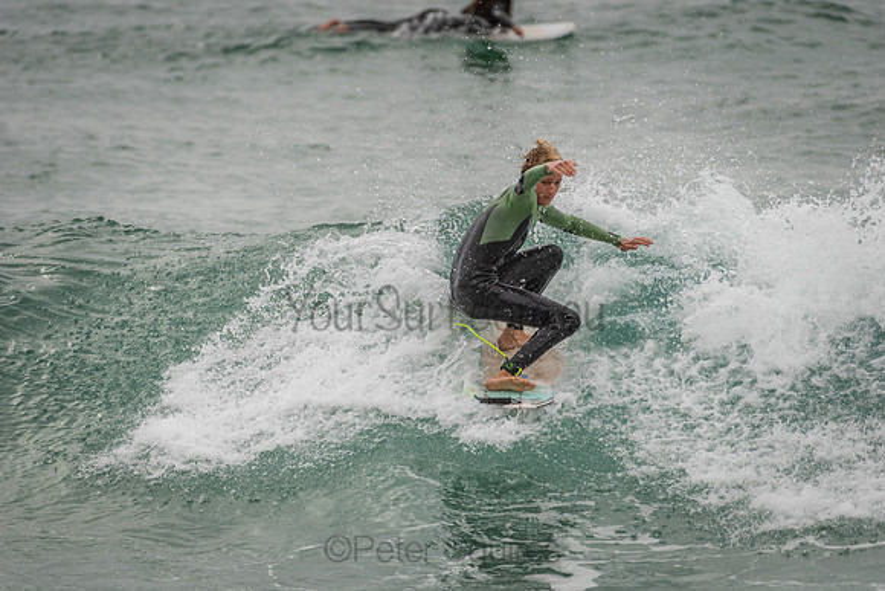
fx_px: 12294
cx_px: 442
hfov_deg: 4.1
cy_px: 296
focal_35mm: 500
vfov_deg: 2.8
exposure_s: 1/2000
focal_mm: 500
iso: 250
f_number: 5.6
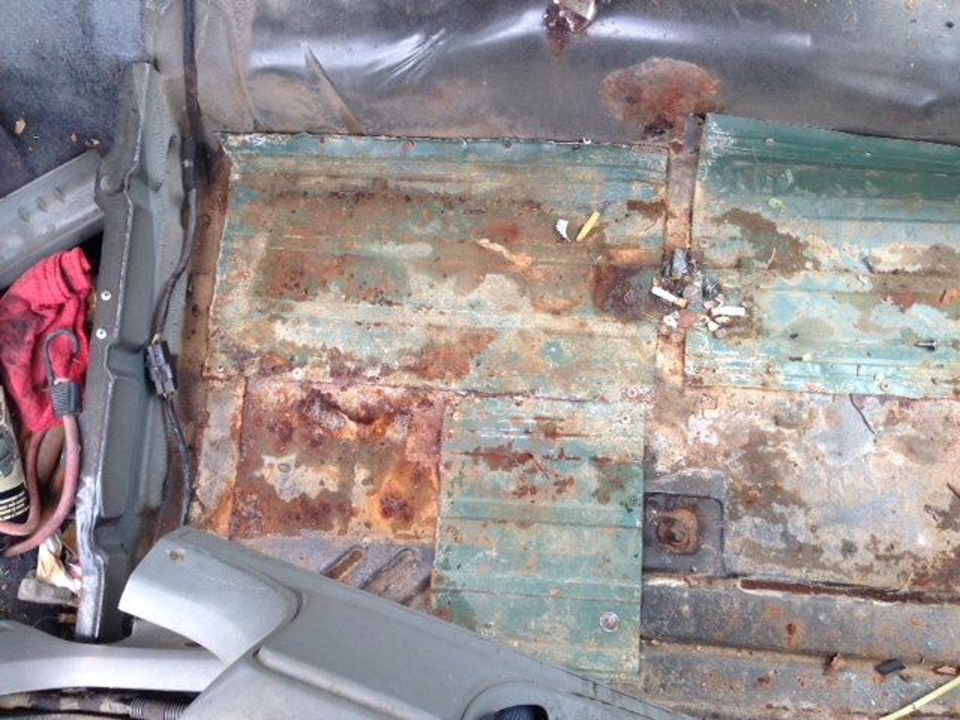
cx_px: 480
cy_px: 360
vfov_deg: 42.9
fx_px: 915
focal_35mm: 33
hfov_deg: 55.4
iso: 64
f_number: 2.4
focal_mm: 4.13
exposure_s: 1/120
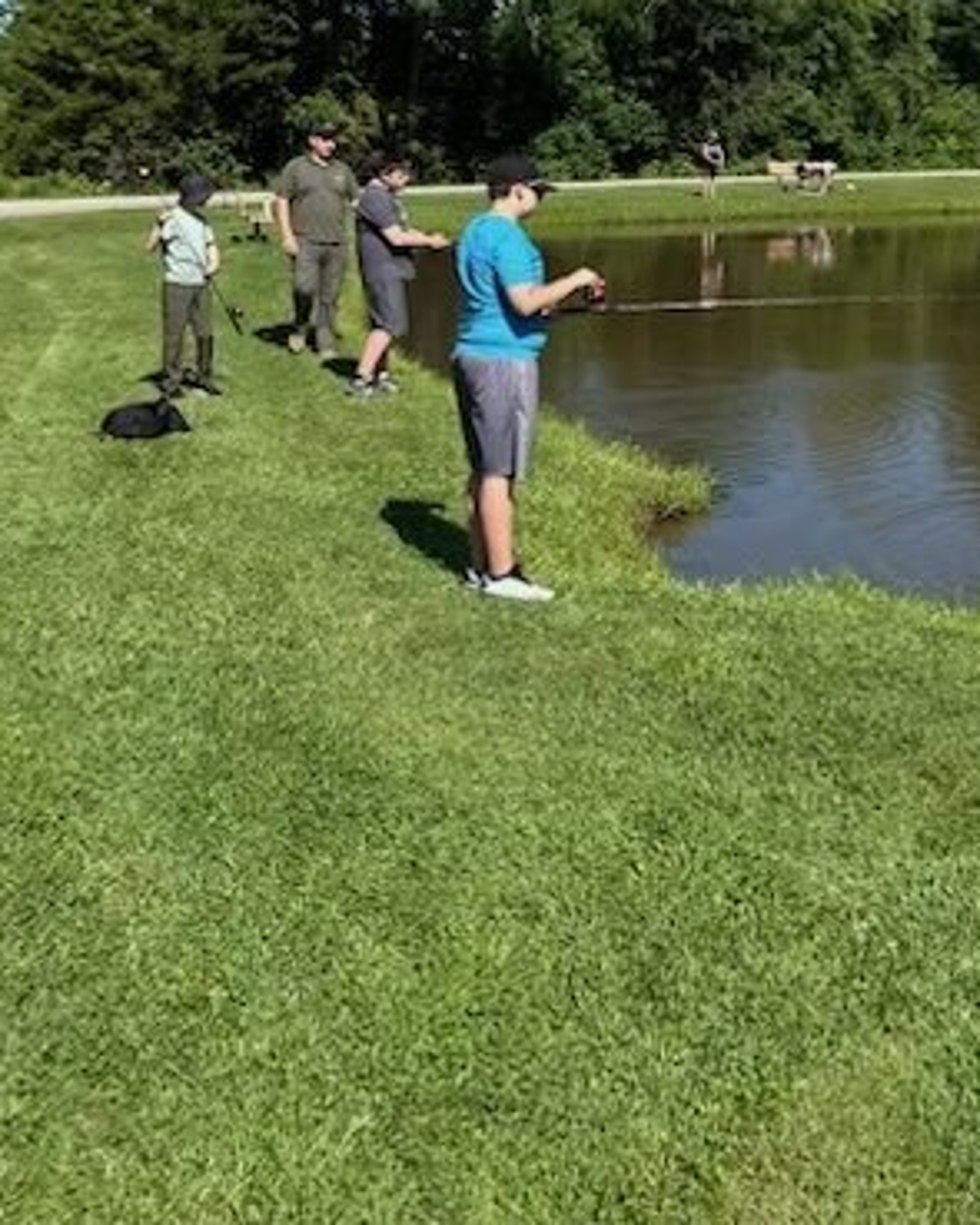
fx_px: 1596
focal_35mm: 44
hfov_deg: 33.8
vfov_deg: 39.6
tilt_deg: -1.2
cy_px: 176
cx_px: 658
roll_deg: -1.5
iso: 50
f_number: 1.5
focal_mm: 5.7
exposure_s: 1/2571
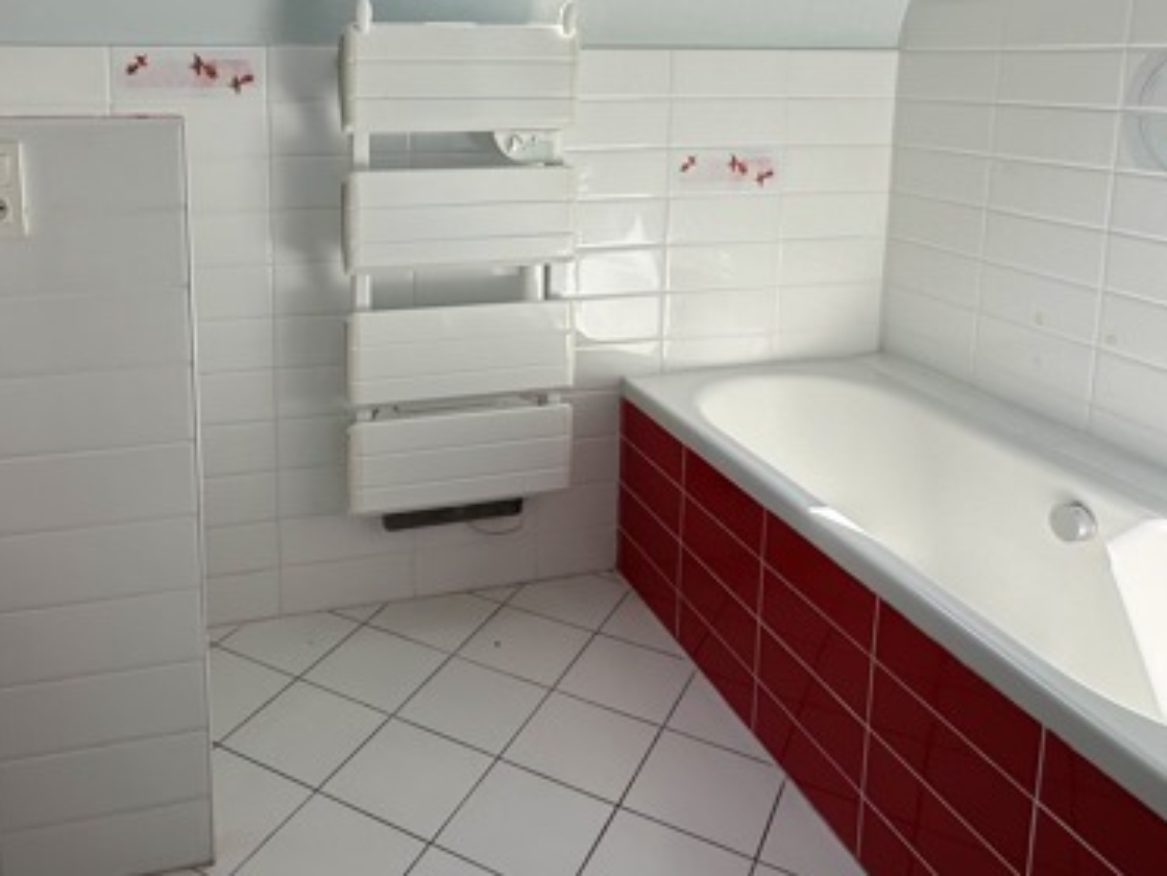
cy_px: 213
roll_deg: +0.2
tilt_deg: -8.9
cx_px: 463
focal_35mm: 30
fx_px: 1012
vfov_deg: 45.1
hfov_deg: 59.4
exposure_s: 1/413
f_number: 2.2
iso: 40
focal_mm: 2.22
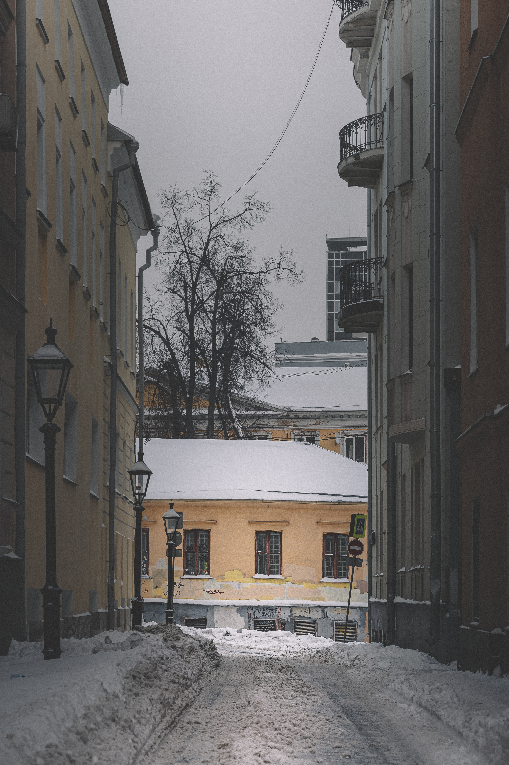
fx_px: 1805
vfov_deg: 23.9
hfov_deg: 16.1
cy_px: 382
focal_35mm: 85
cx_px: 254
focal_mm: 85
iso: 200
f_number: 6.3
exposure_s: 1/250
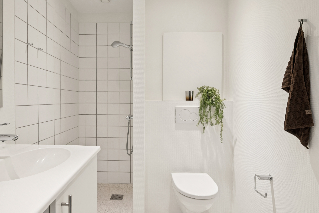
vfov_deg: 55.9
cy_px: 111
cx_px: 132
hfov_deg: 76.4
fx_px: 200
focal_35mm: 23
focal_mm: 18.5
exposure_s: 1/40
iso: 640
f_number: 9
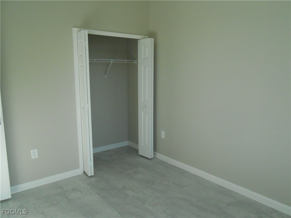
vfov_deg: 53.1
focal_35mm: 26
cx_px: 146
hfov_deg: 67.3
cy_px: 109
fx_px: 219
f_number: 3.5
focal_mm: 4.6
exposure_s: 1/250
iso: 320
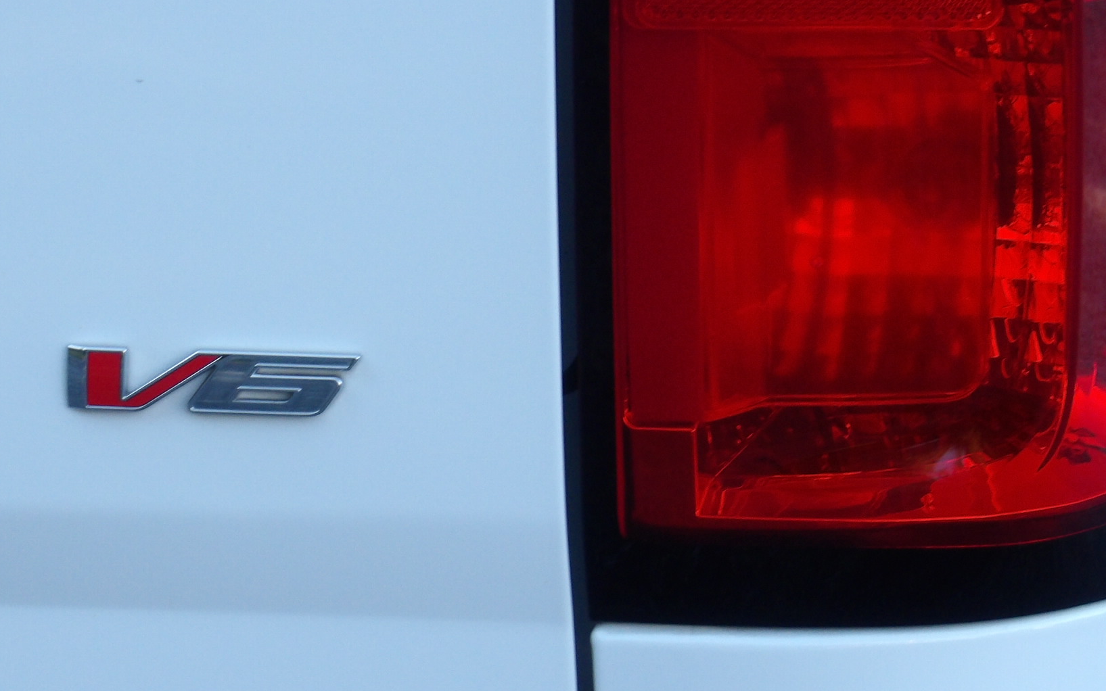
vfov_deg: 3.5
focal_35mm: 373
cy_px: 397
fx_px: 11243
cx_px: 250
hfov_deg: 5.6
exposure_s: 1/100
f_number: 4.5
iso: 178
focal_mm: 39.8
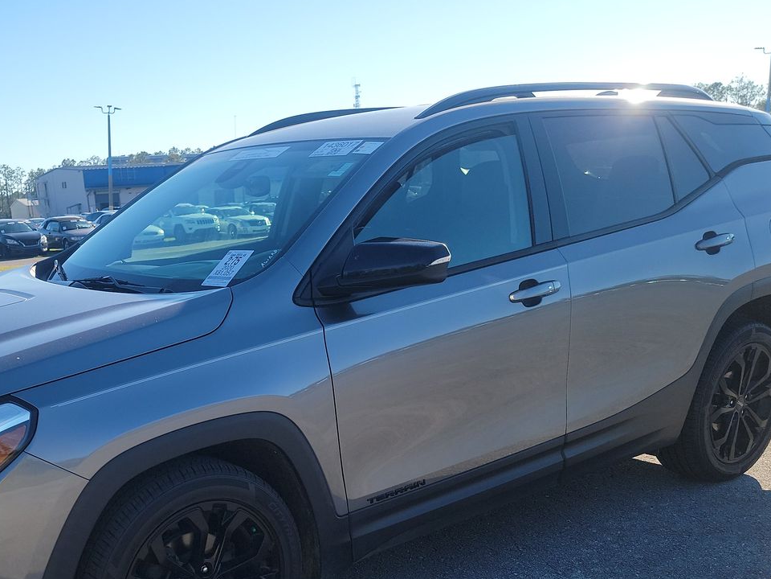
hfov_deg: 46.0
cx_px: 250
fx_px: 891
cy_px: 452
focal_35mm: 40
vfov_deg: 35.0
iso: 50
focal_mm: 6.7
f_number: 1.8
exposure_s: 1/501
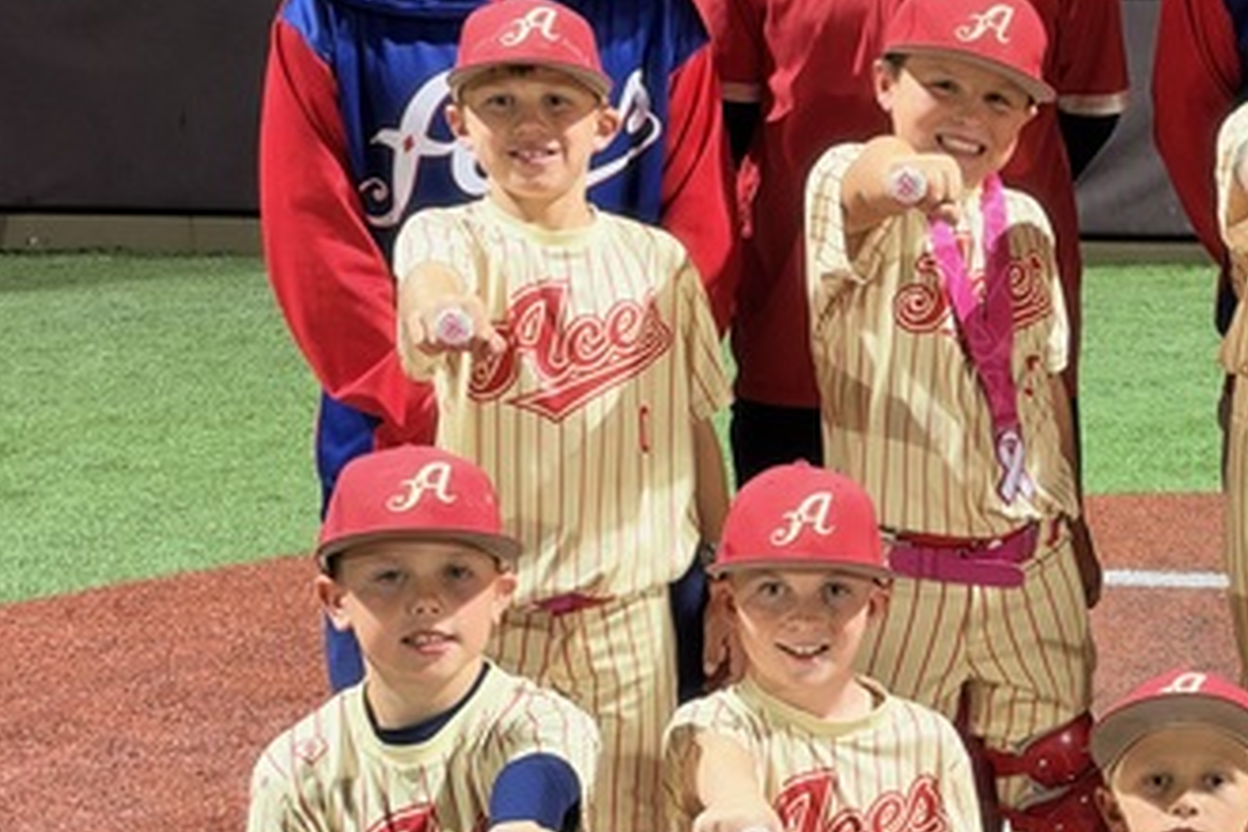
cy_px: 700
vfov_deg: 16.1
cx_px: 1237
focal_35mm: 84
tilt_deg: -14.7
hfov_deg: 23.2
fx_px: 2912
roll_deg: -1.2
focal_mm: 6.93
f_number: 1.8
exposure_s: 1/96
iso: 500
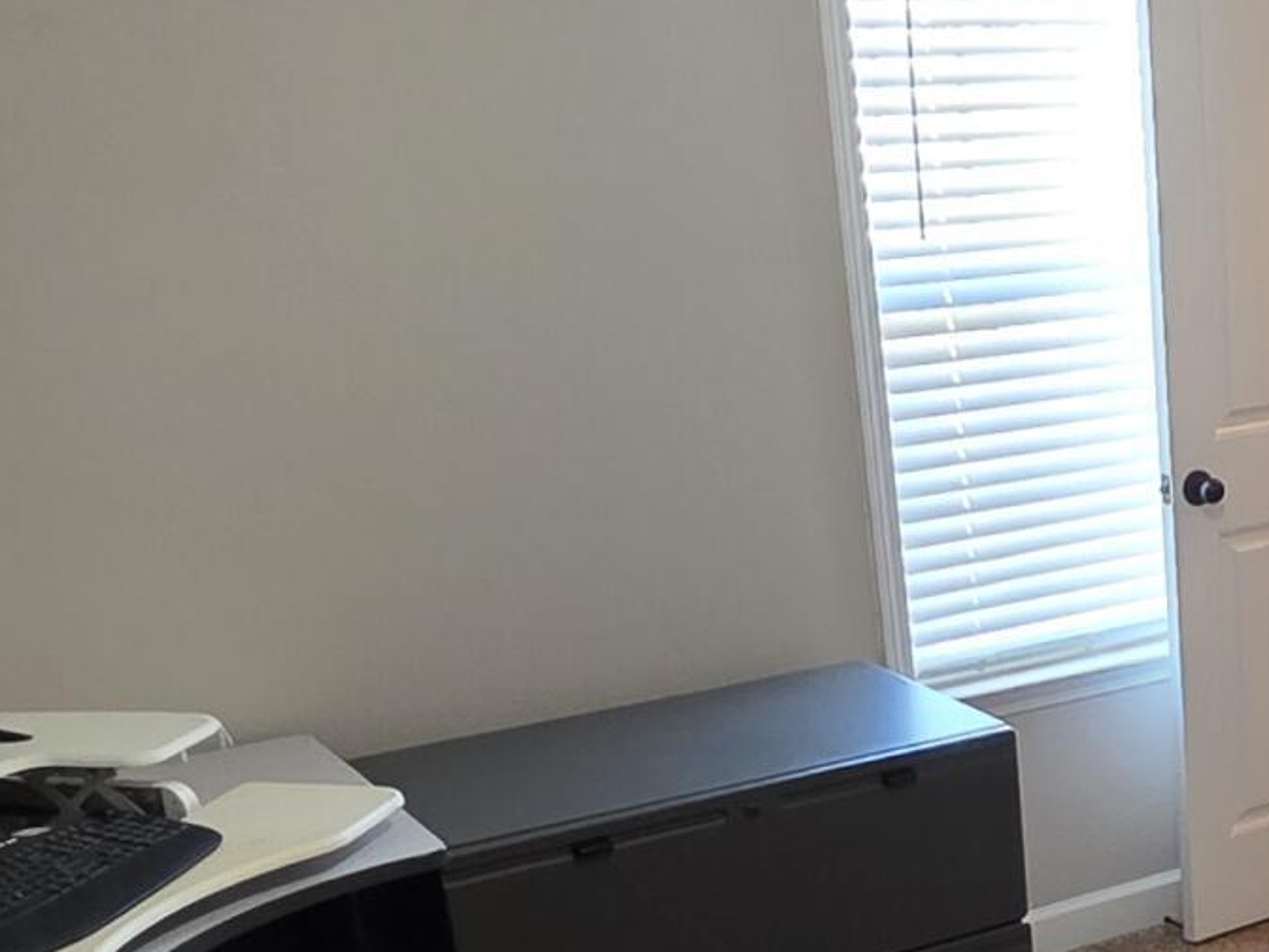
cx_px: 1365
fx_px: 2126
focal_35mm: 58
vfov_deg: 24.3
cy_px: 909
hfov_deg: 30.1
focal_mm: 2.2
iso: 500
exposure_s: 1/60
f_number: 1.9
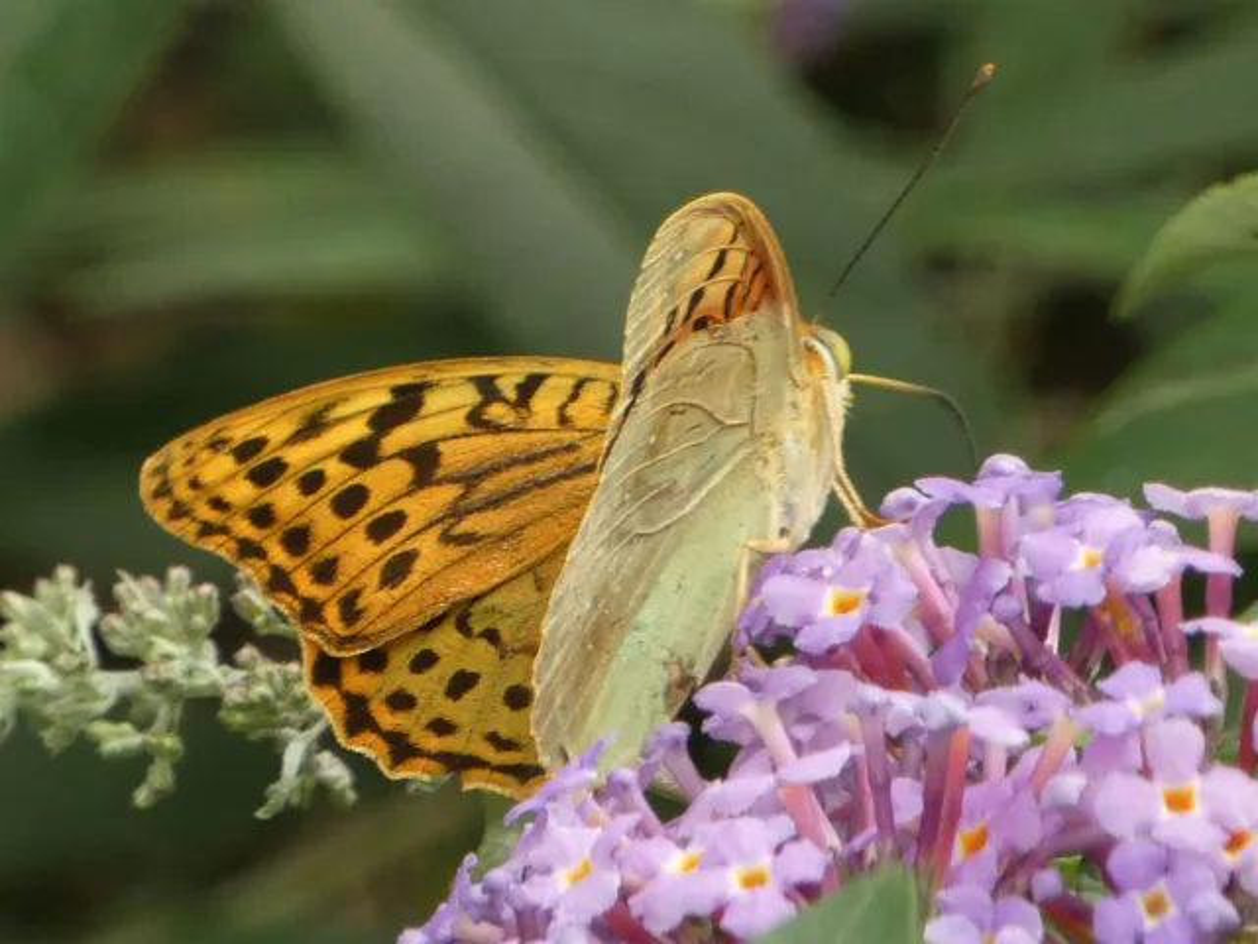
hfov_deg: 2.9
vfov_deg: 2.2
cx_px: 629
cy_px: 472
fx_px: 24749
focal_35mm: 681
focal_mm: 121.9
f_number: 5.6
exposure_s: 1/100
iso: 200
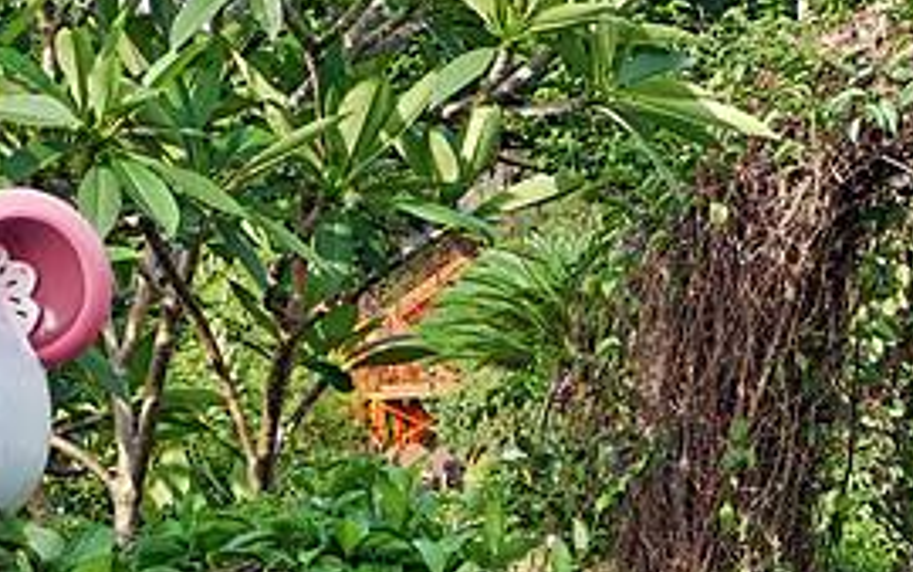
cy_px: 601
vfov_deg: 11.8
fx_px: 2738
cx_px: 869
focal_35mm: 110
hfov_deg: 18.5
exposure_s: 1/640
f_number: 2.8
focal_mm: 14
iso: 200
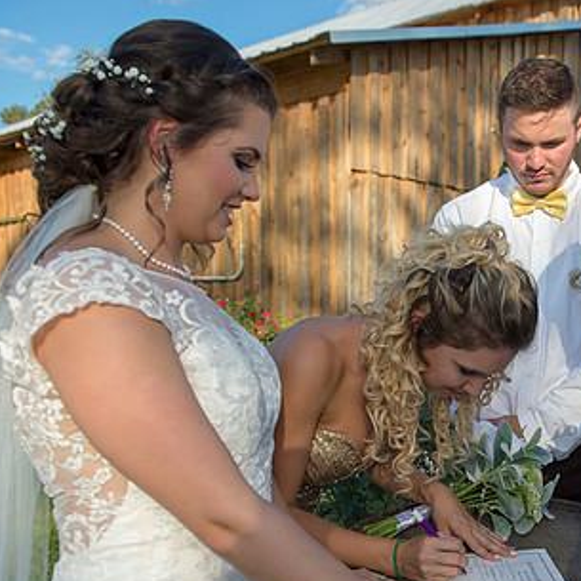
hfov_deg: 38.6
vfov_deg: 39.8
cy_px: 364
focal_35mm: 42
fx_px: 798
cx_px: 461
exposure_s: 1/1000
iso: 200
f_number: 4.5
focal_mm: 26
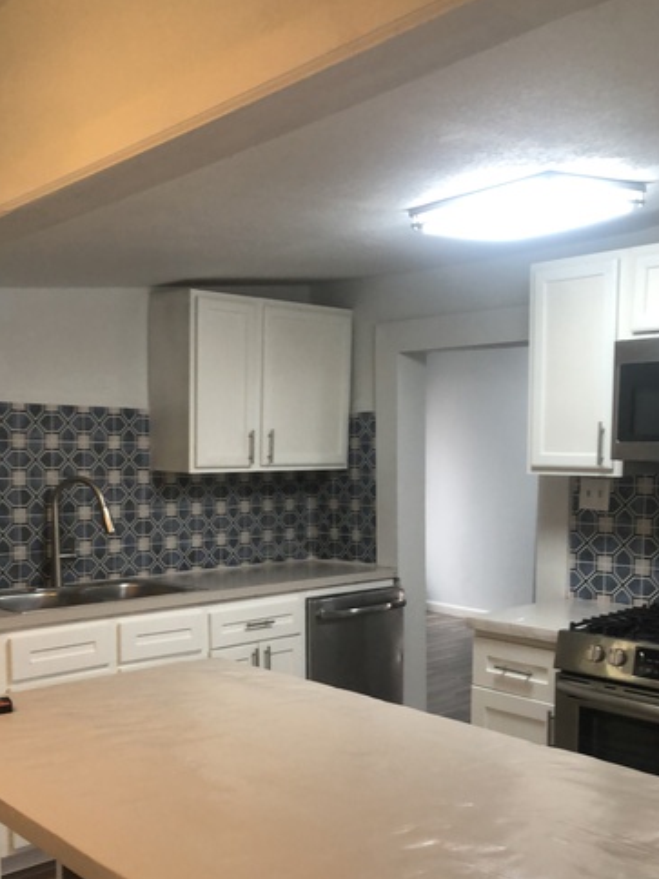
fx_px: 939
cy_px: 545
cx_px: 260
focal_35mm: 37
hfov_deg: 38.5
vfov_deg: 49.7
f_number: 1.8
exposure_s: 1/120
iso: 160
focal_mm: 3.99
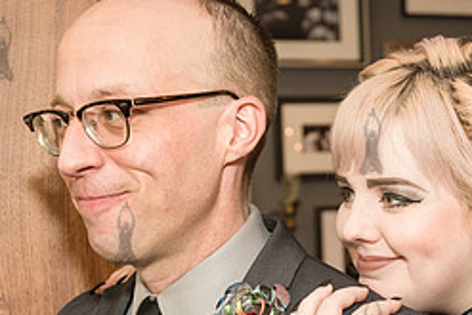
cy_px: 326
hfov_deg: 21.4
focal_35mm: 94
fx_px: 1233
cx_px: 371
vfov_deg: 14.3
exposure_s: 1/60
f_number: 4.5
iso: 800
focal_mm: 40
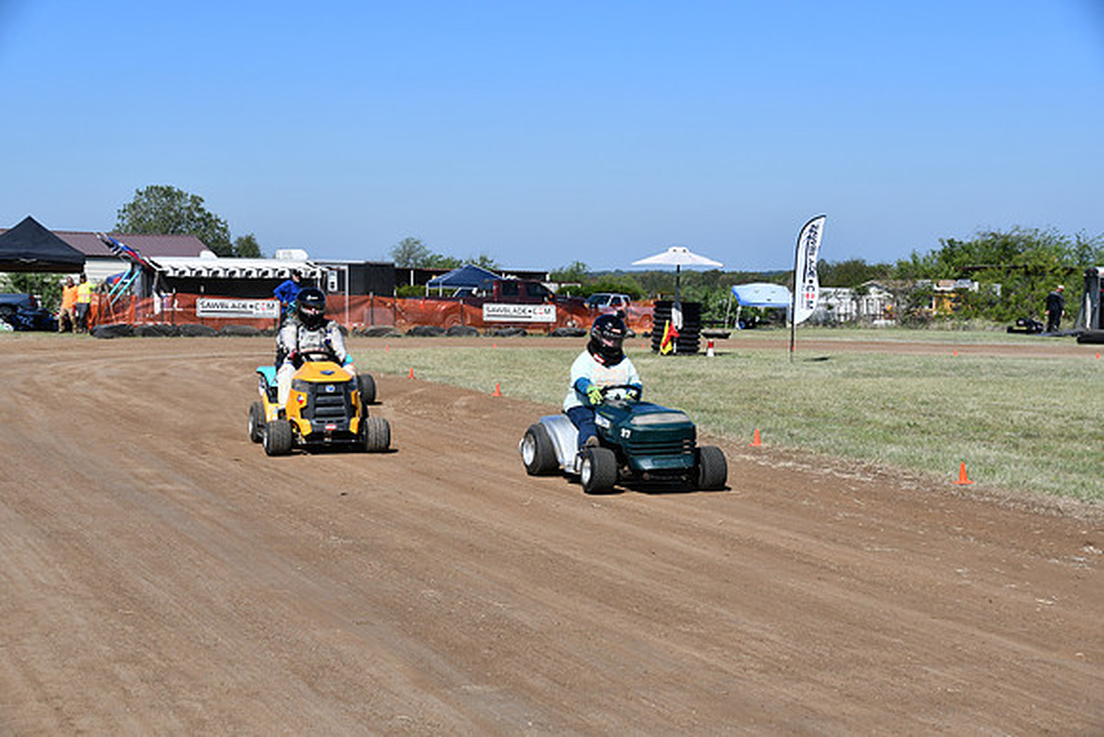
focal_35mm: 57
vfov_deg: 23.8
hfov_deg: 35.0
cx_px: 552
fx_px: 1748
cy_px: 368
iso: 100
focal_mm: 38
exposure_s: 1/320
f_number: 9
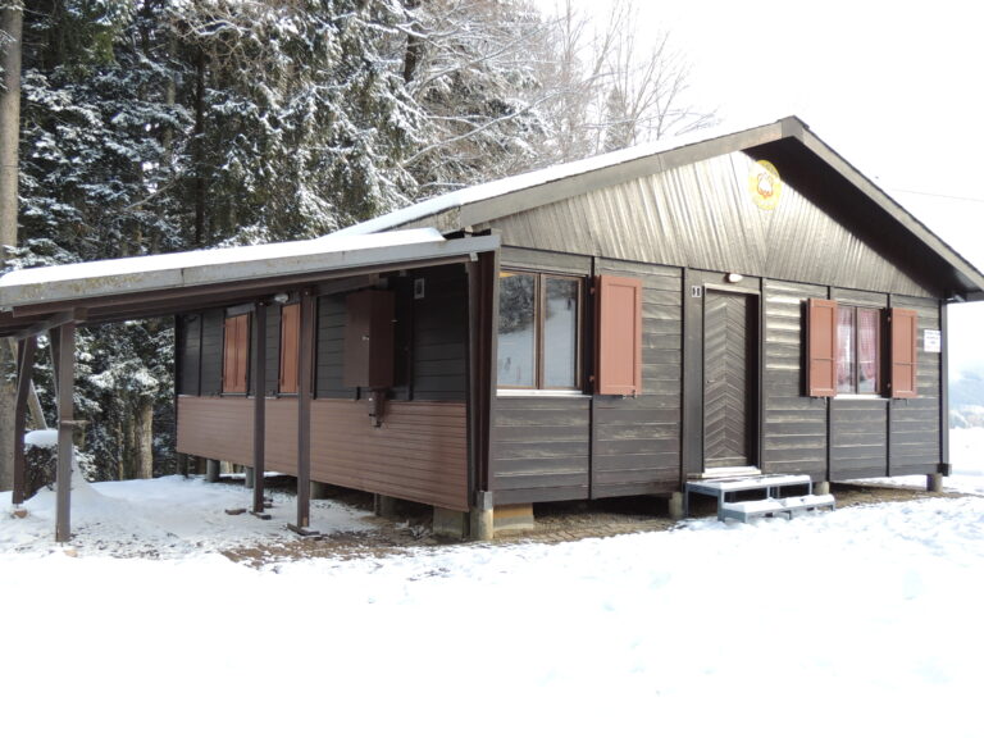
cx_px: 492
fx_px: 938
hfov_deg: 55.4
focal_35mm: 33
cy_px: 369
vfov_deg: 42.9
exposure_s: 1/125
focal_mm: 5.8
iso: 100
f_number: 3.2
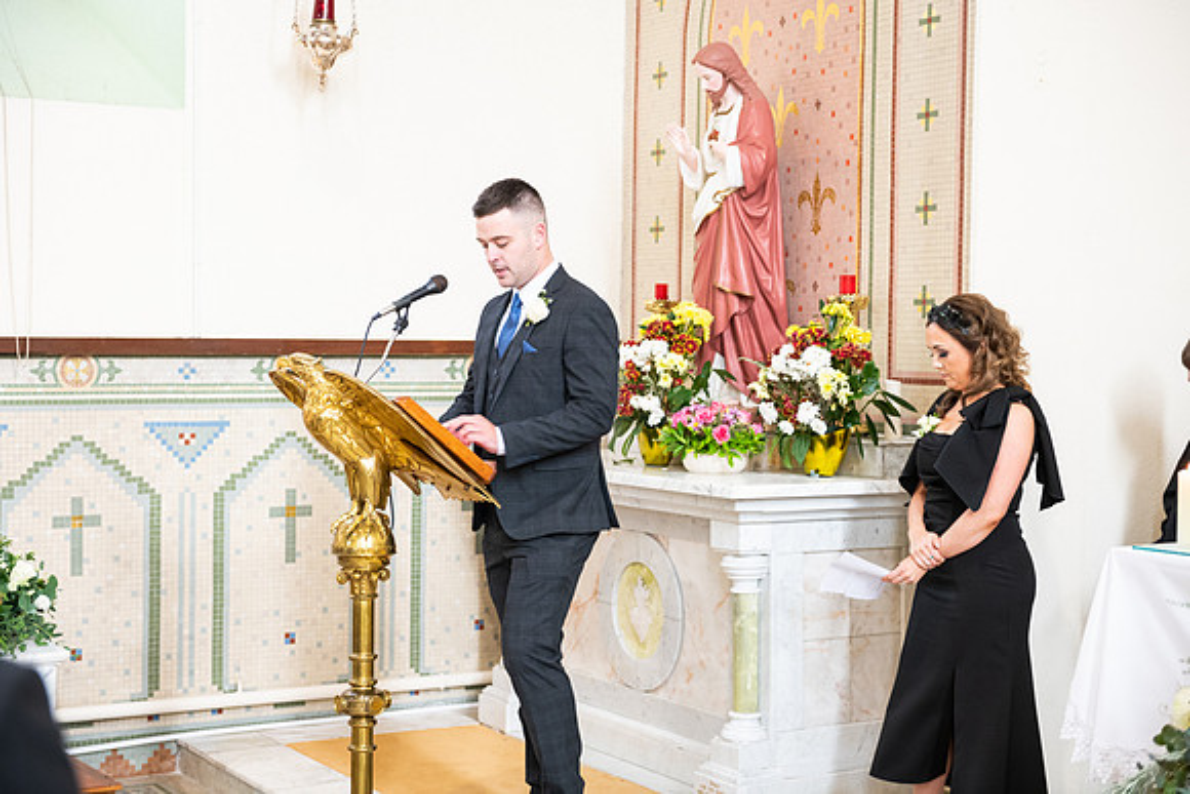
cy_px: 397
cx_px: 595
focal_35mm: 60
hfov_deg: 33.4
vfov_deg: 22.6
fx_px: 1984
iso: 1000
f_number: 3.5
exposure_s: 1/80
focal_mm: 60
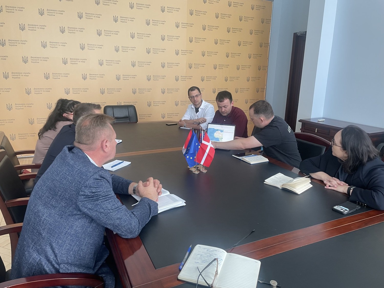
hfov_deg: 67.3
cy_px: 144
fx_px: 288
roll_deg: -0.6
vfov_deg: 53.1
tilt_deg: -14.0
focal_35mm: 26
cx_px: 192
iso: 125
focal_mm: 4.2
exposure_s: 1/89
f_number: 1.6
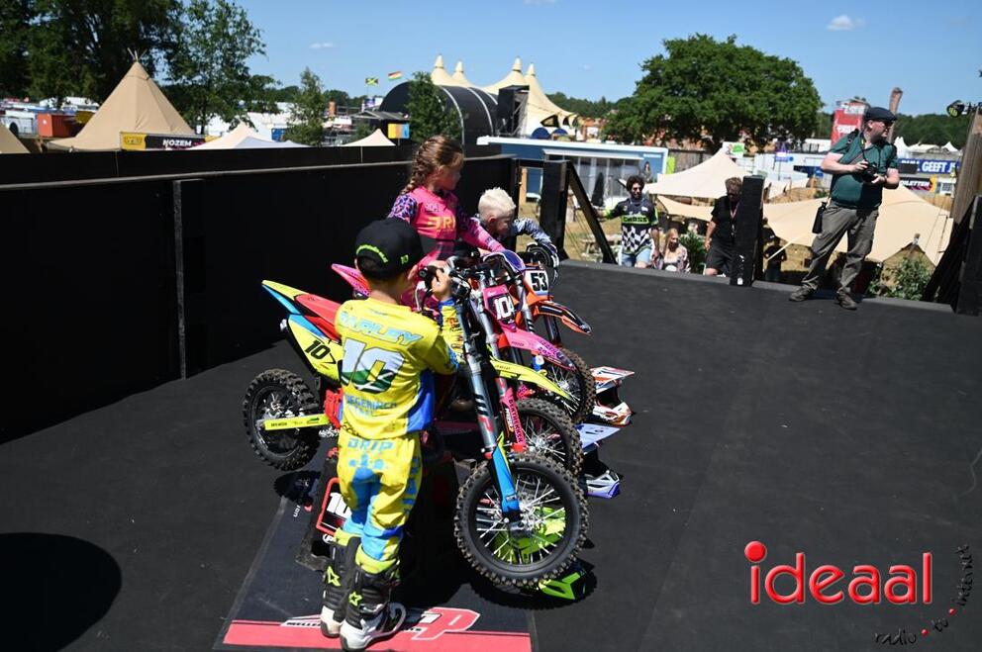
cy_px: 326
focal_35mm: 32
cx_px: 491
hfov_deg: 58.8
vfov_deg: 41.0
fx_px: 872
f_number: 2.8
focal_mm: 32
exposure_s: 1/8000
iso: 320
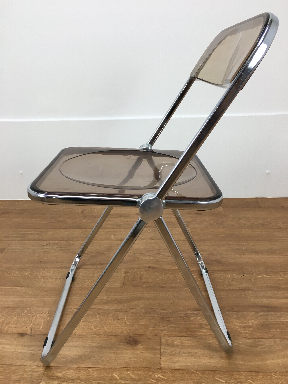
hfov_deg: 48.2
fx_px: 322
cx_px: 144
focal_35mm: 29
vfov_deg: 61.7
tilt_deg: -21.9
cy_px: 192
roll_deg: +2.1
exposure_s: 1/33
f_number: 2.2
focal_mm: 4.15
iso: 25
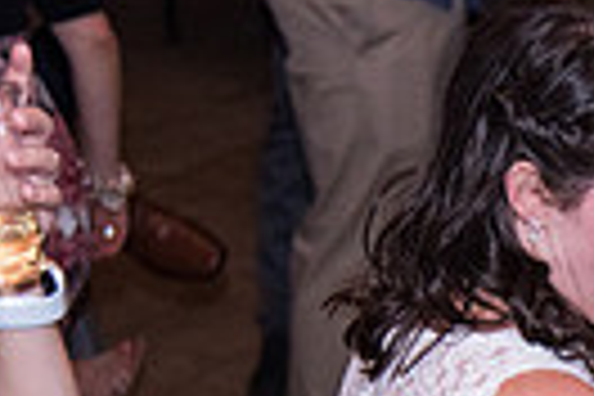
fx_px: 3778
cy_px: 619
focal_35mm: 229
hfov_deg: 8.7
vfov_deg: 5.9
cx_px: 1035
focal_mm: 52
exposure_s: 1/320
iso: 1600
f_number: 4
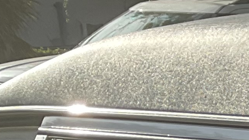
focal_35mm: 197
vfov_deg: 5.7
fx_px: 1301
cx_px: 728
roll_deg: +0.1
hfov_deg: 9.0
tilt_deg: -16.8
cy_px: 440
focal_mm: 3
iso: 16
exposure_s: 1/829
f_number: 1.8
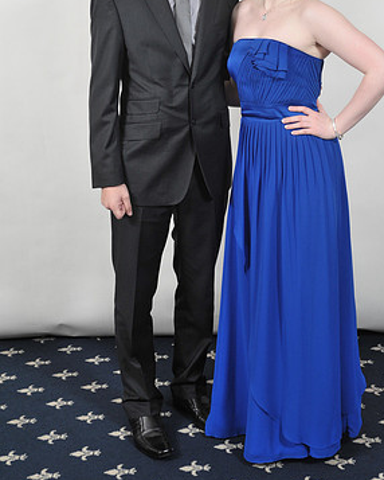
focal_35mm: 64
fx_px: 908
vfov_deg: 29.4
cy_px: 176
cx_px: 238
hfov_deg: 23.8
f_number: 7.1
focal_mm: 42
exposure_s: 1/160
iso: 1000
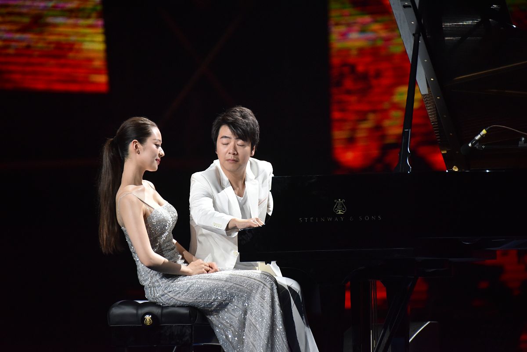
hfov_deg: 4.9
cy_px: 176
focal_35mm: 420
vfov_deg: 3.3
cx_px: 264
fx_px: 6148
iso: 4000
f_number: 4
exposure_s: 1/2500
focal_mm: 420
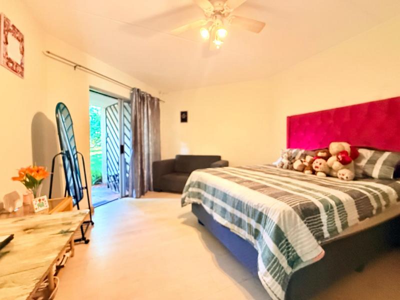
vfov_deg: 85.7
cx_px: 200
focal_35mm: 14
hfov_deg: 102.1
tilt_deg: -3.1
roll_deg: +0.1
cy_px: 150
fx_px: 162
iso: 800
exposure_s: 1/50
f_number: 2.2
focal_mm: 2.22
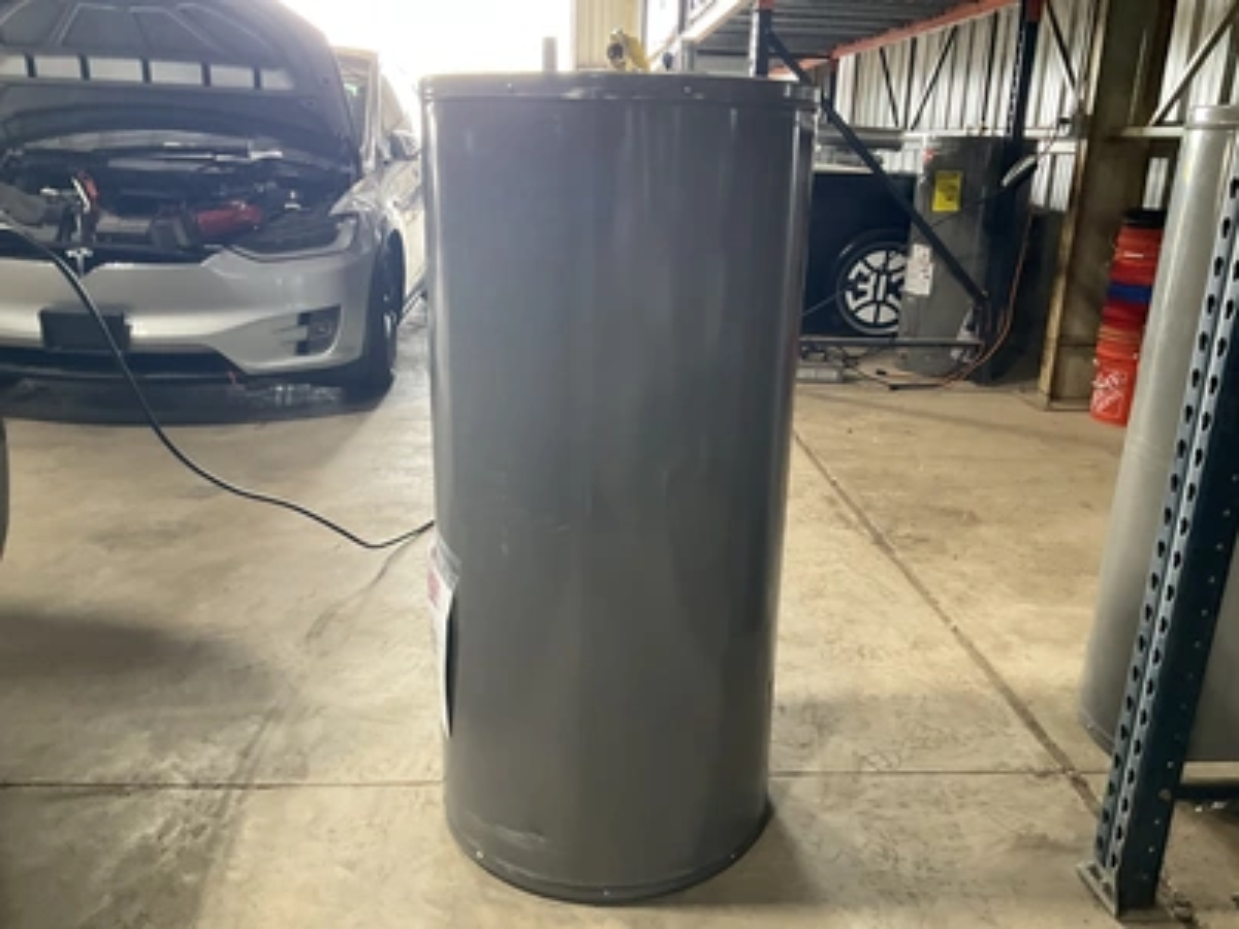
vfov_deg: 48.2
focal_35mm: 29
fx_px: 1038
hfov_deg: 61.7
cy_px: 464
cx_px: 620
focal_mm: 3
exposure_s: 1/60
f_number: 1.8
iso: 160
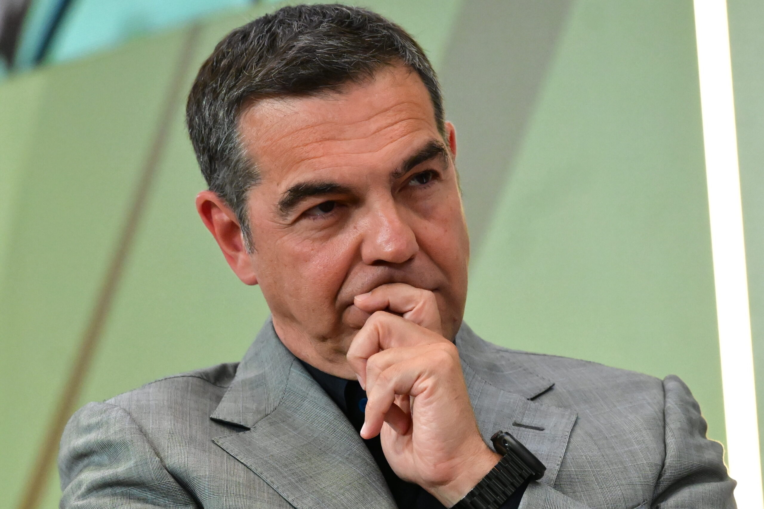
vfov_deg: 4.6
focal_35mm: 300
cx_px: 382
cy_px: 254
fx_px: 6367
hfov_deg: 6.9
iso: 8000
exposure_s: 1/400
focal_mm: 200
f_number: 4.5
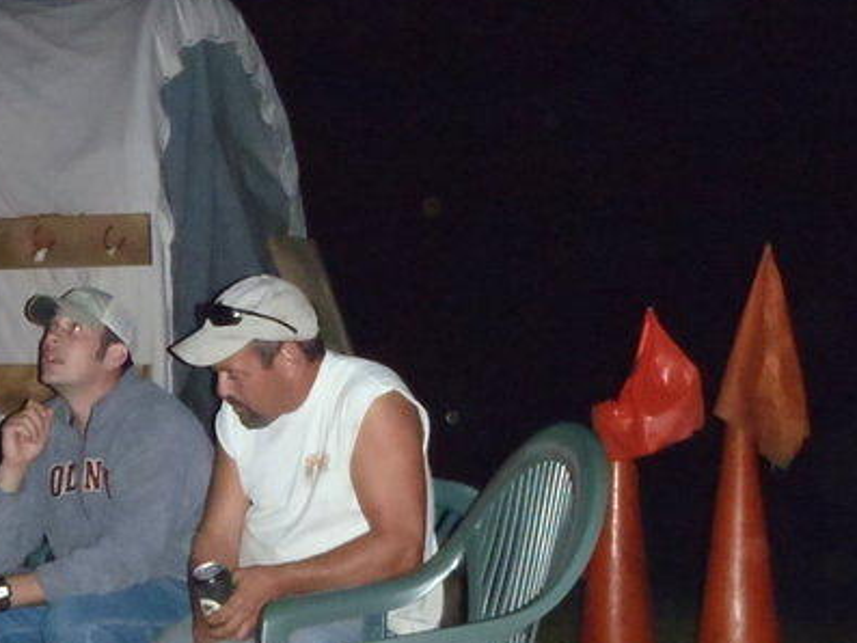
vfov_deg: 24.9
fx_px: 1436
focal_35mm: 58
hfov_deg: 32.8
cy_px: 485
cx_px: 244
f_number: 4.1
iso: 800
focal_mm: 6.53
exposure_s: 1/40
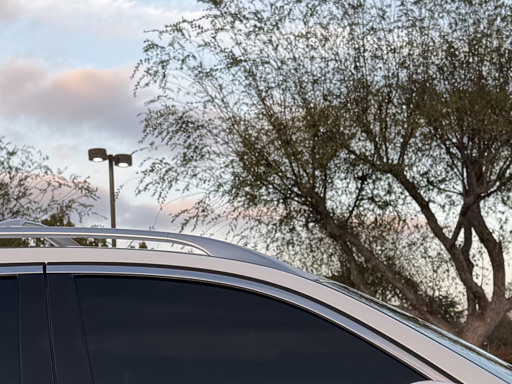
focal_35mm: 99
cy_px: 515
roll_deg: +1.3
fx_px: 1464
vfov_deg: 14.3
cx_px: 274
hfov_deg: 19.8
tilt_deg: -4.9
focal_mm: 6.76
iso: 80
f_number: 1.78
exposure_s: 1/689
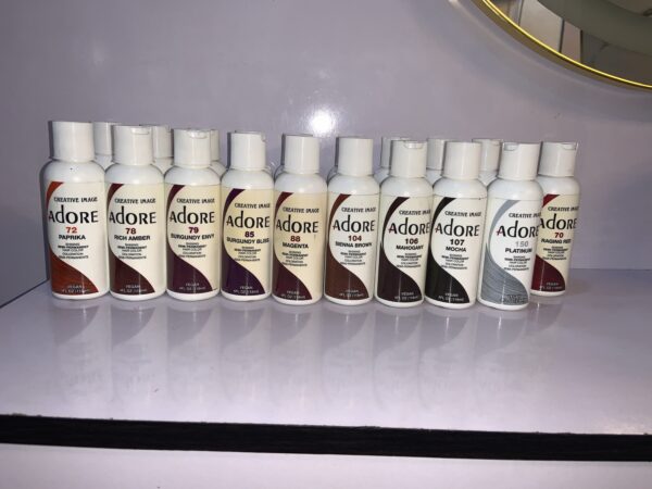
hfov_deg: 67.3
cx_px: 326
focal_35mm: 26
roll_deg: -0.3
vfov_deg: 53.1
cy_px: 244
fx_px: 490
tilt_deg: -15.9
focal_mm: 4.25
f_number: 1.8
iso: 32
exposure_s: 1/34
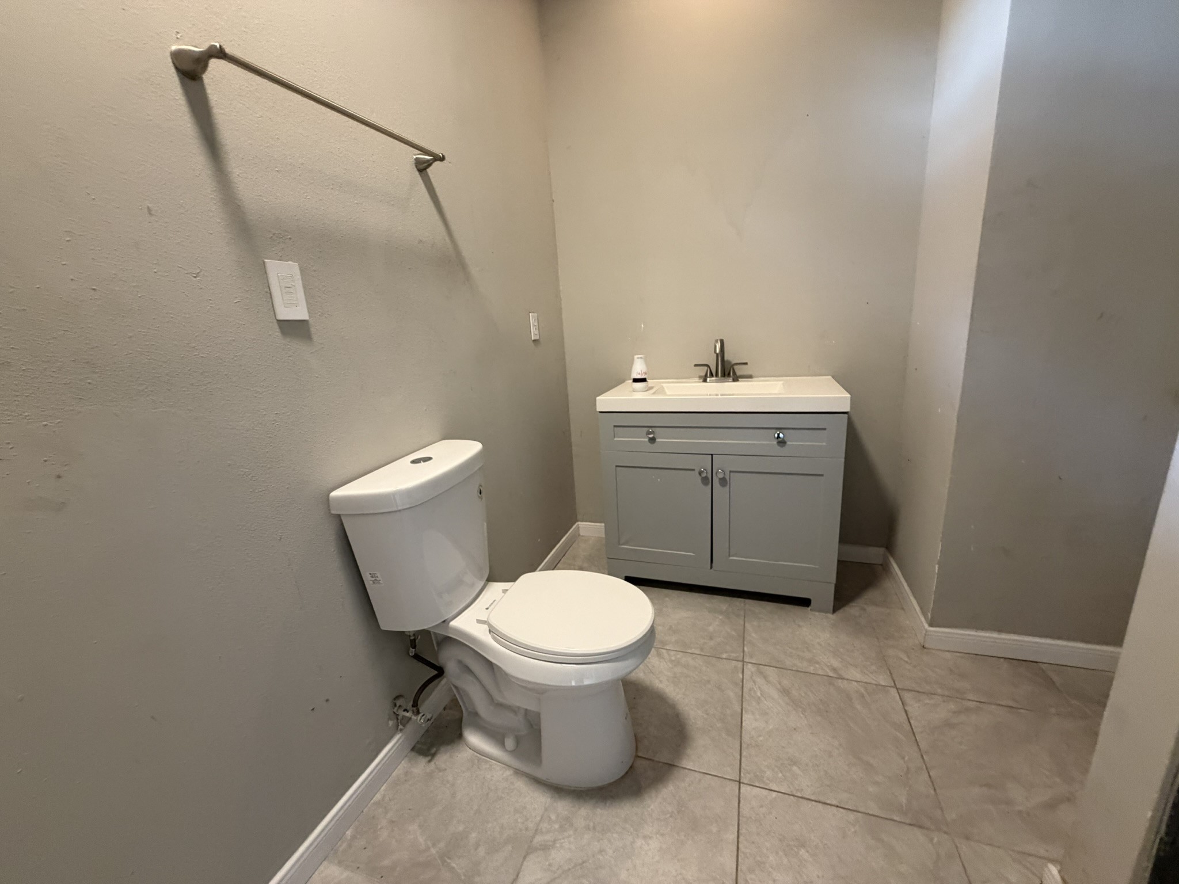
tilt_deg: -13.9
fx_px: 477
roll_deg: +3.4
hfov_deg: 102.1
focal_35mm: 14
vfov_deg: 85.7
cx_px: 590
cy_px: 442
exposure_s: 1/60
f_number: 2.2
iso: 320
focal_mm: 2.22
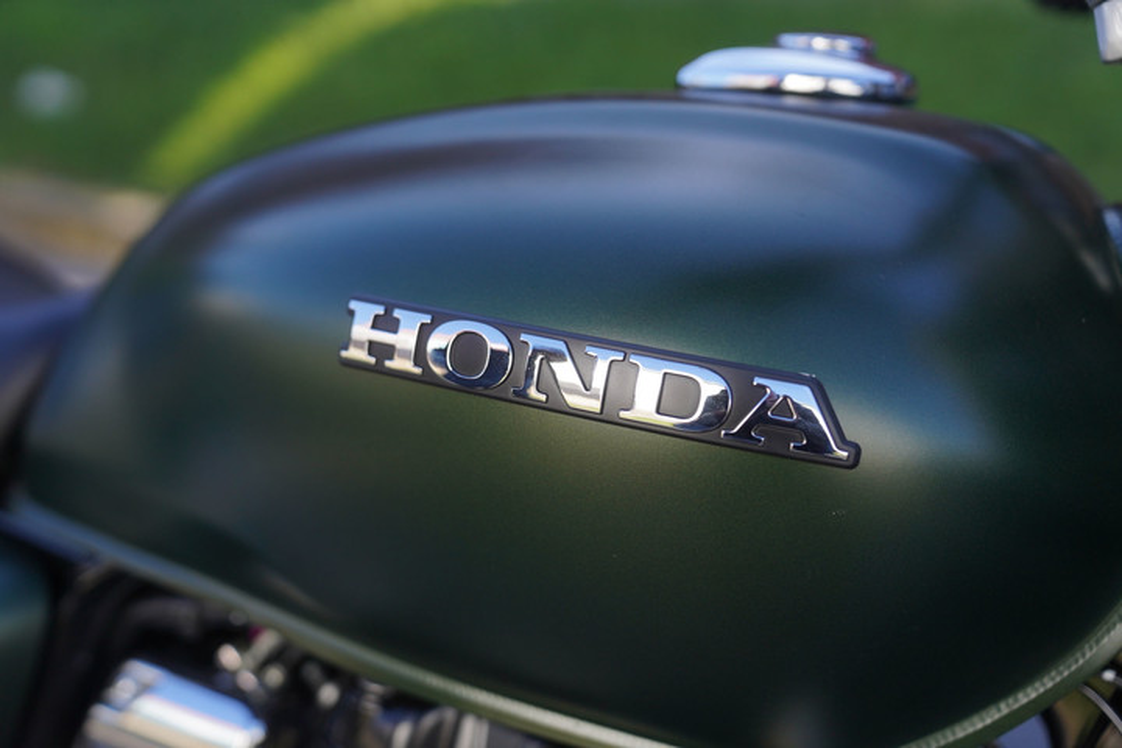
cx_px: 561
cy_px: 374
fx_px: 1434
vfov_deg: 29.2
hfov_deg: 42.7
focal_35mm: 46
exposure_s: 1/2000
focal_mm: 46
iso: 500
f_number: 2.8
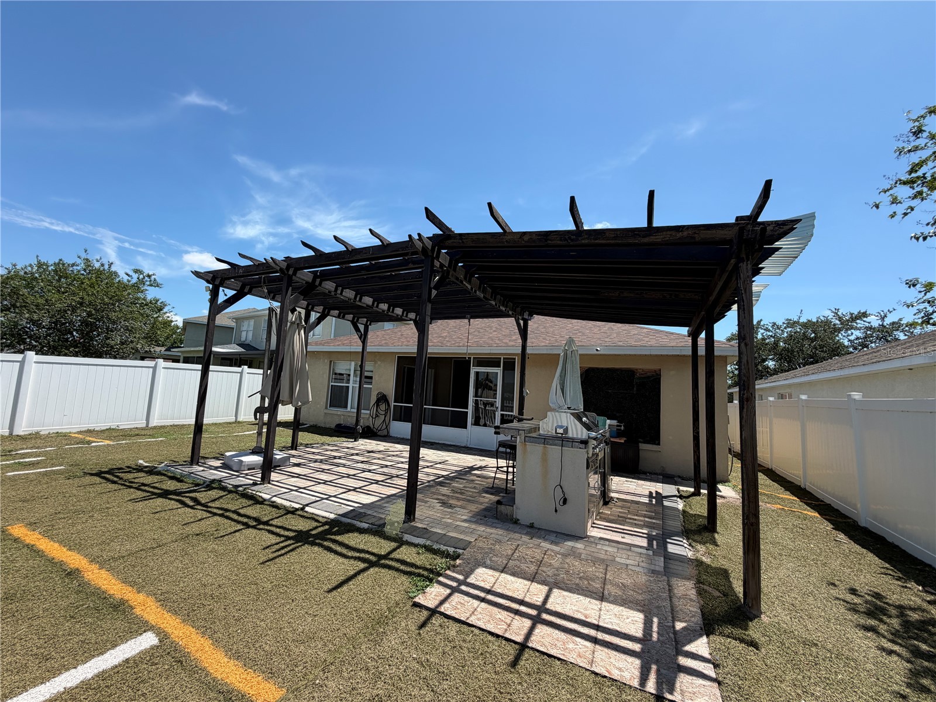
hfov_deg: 102.1
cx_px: 468
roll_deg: -3.6
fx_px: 379
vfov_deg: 85.7
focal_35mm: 14
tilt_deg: +6.0
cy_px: 351
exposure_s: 1/770
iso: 25
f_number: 2.2
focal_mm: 2.22
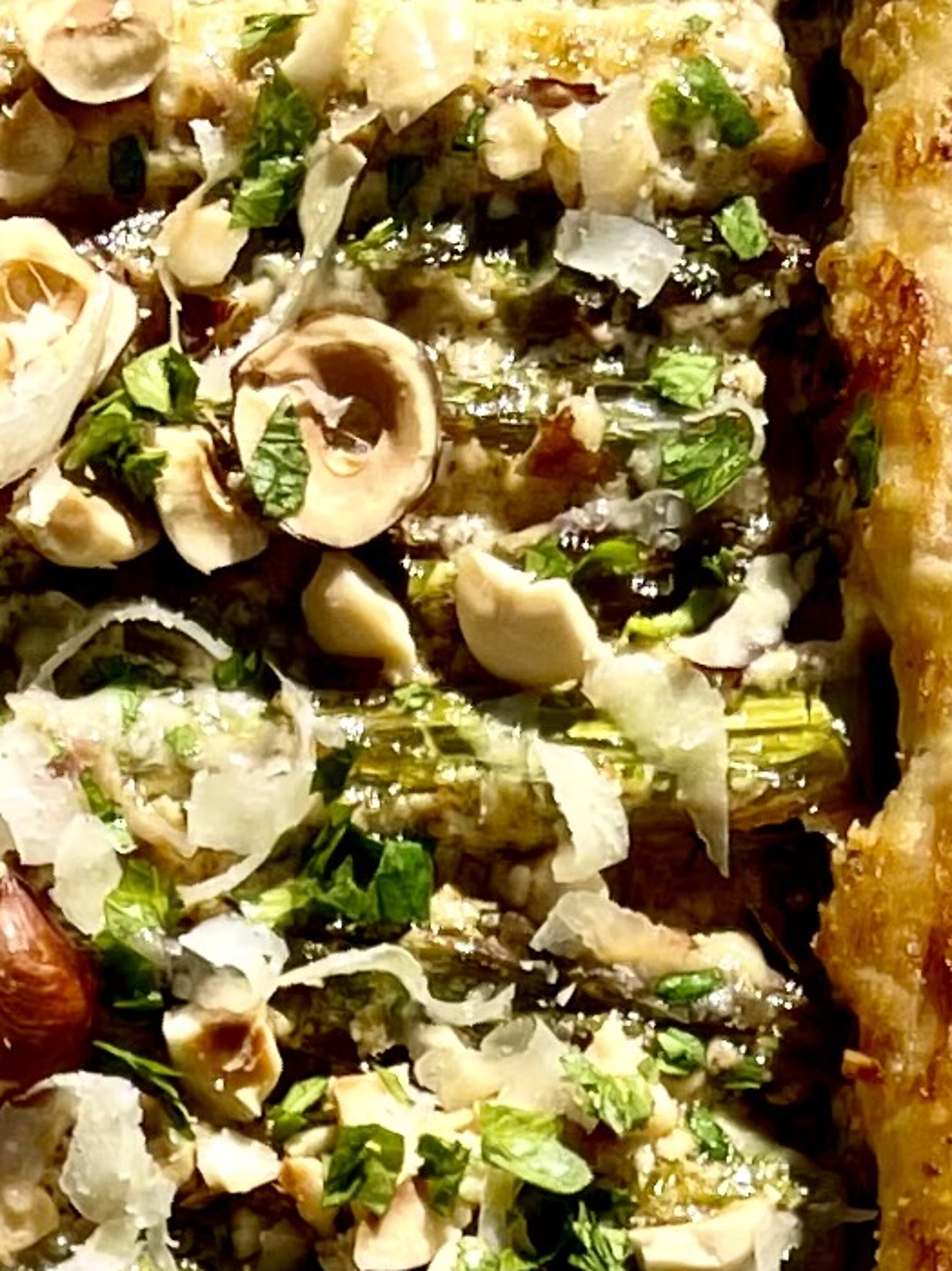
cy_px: 1576
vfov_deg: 24.8
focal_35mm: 70
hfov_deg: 20.2
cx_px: -51
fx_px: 2570
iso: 32
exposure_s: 1/3663
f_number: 1.6
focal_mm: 5.1
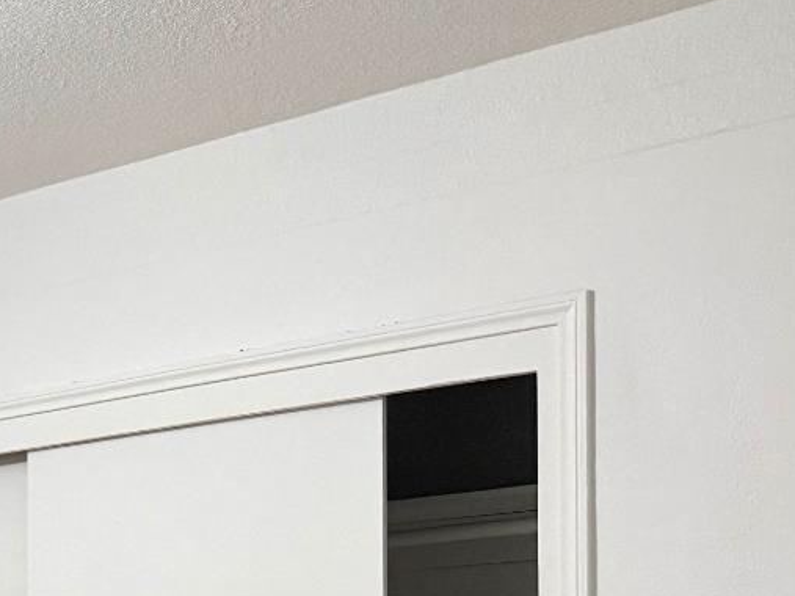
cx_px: -368
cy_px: 732
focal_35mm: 71
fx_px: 1630
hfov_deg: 22.8
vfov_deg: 19.4
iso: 400
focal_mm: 6.76
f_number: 1.78
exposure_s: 1/60
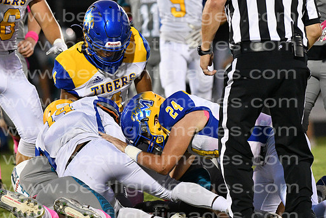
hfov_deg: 3.9
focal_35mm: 522
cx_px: 151
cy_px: 117
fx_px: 4730
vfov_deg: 2.6
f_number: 4.5
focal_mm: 300
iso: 8000
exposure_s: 1/800
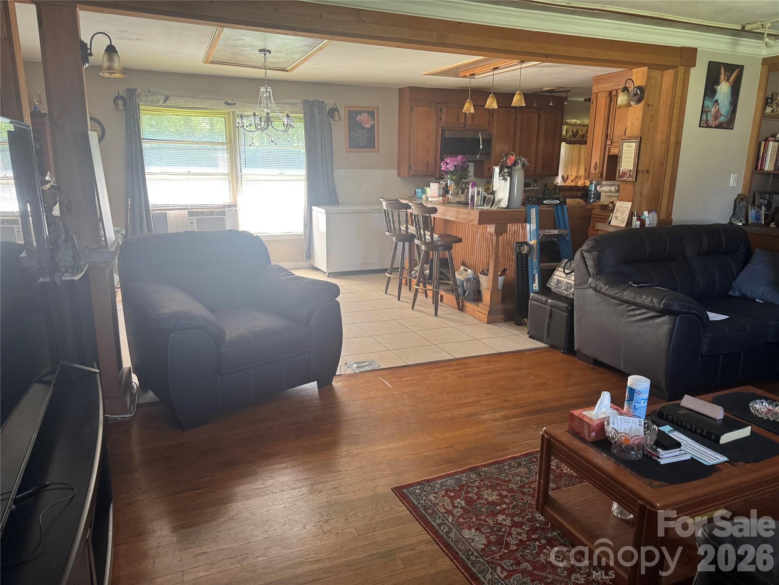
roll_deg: -0.8
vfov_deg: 56.8
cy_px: 292
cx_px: 390
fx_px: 540
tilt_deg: -14.1
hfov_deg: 71.6
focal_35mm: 24
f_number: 1.78
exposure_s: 1/60
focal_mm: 6.76
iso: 250
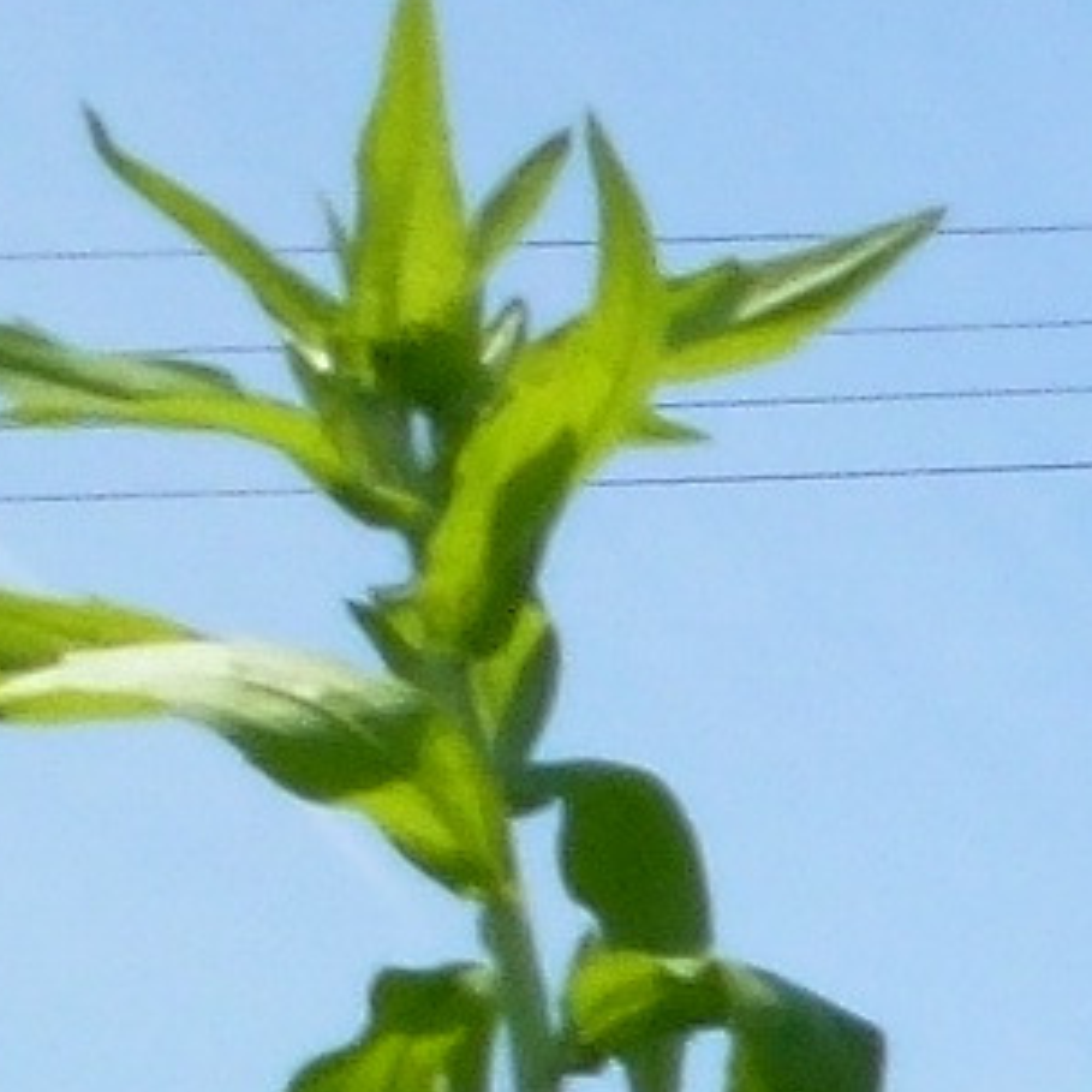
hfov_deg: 7.3
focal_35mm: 179
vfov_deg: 9.2
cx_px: 4271
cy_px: 2141
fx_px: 6389
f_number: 4
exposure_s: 1/640
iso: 100
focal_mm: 4.3
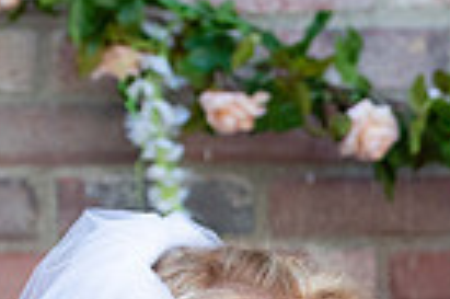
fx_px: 4557
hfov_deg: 5.6
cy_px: 619
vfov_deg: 3.7
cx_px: 637
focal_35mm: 365
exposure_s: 1/800
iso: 800
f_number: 4.5
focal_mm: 86
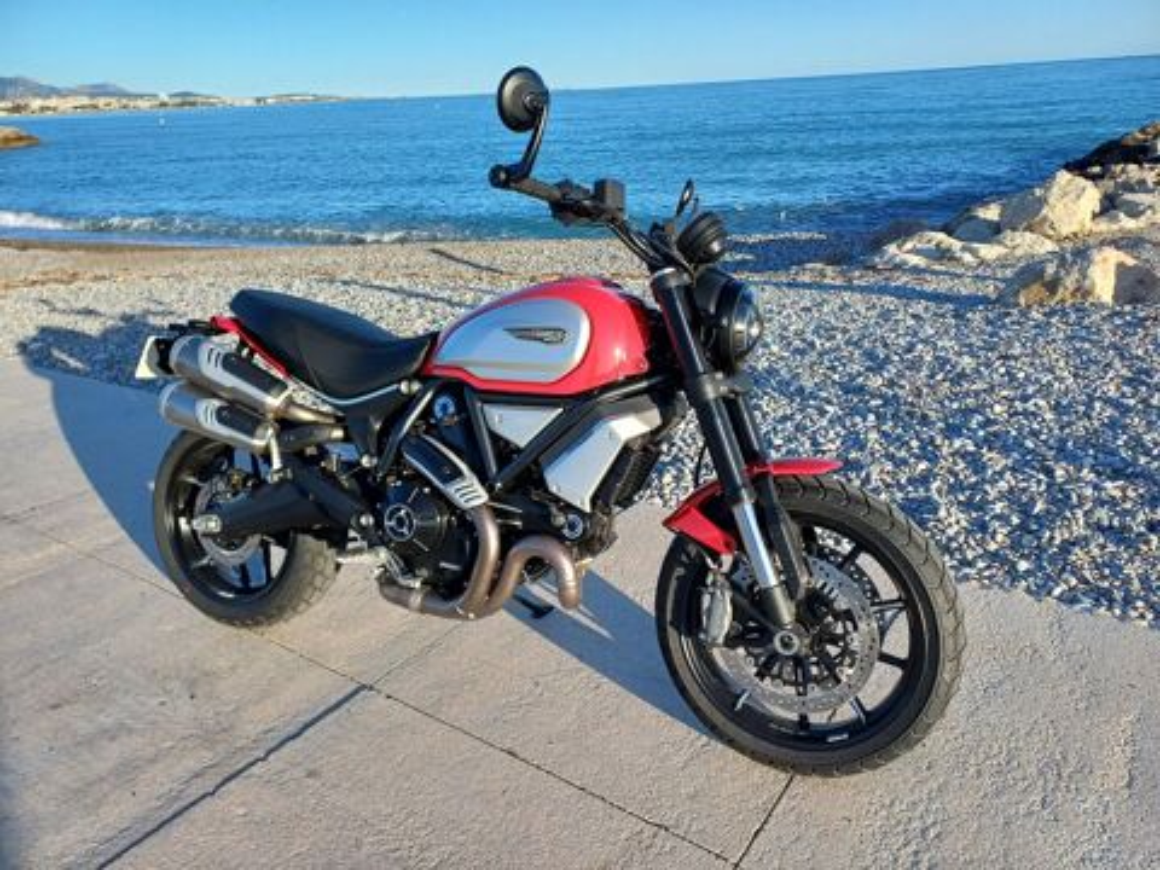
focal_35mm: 25
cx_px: 580
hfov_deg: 69.4
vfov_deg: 54.9
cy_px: 435
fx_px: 838
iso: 50
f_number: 1.8
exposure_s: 1/694
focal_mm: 4.65
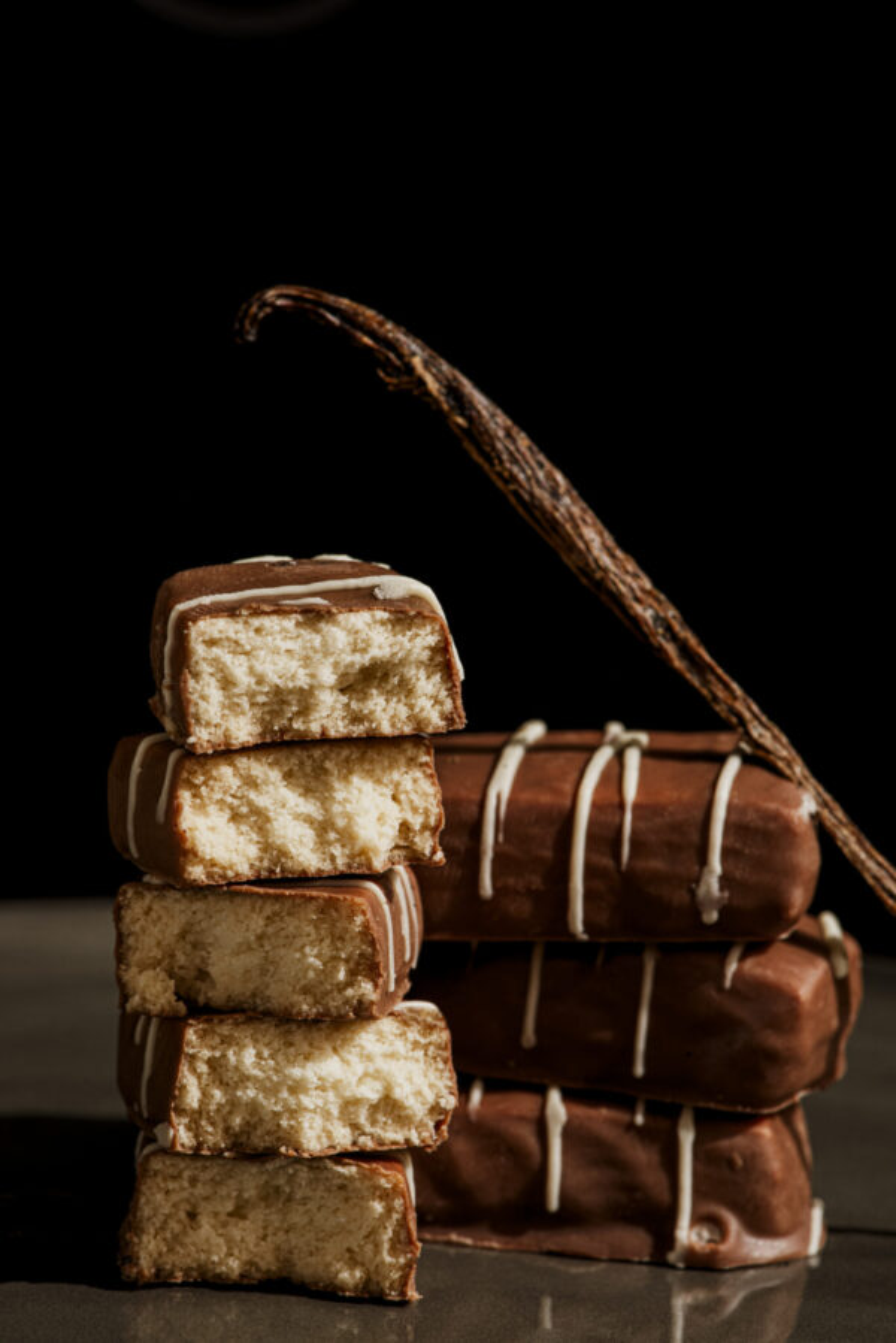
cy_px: 672
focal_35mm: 105
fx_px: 3917
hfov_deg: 13.1
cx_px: 448
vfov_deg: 19.5
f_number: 13
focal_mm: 105
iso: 320
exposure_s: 1/10
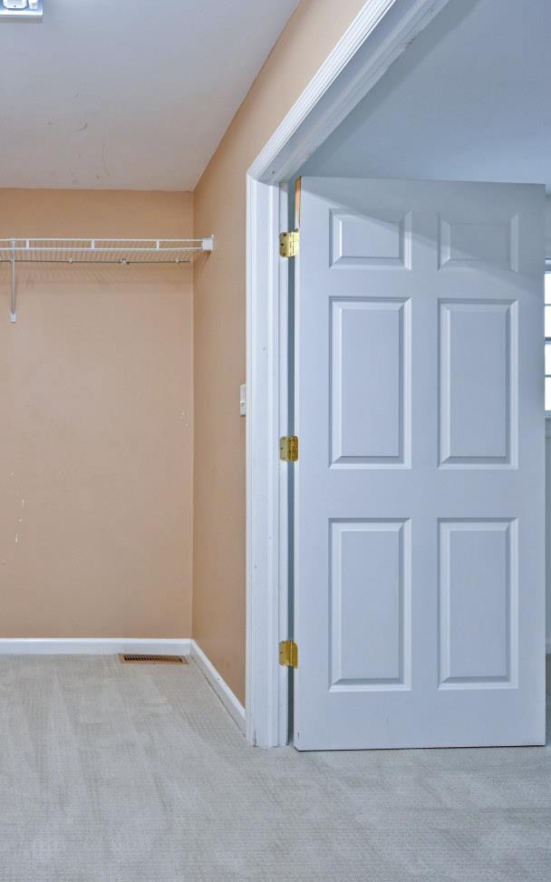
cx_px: 56
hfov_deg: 49.2
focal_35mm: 22
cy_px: 448
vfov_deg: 79.6
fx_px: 529
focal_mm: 14
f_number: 4
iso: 280
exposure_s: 1/60
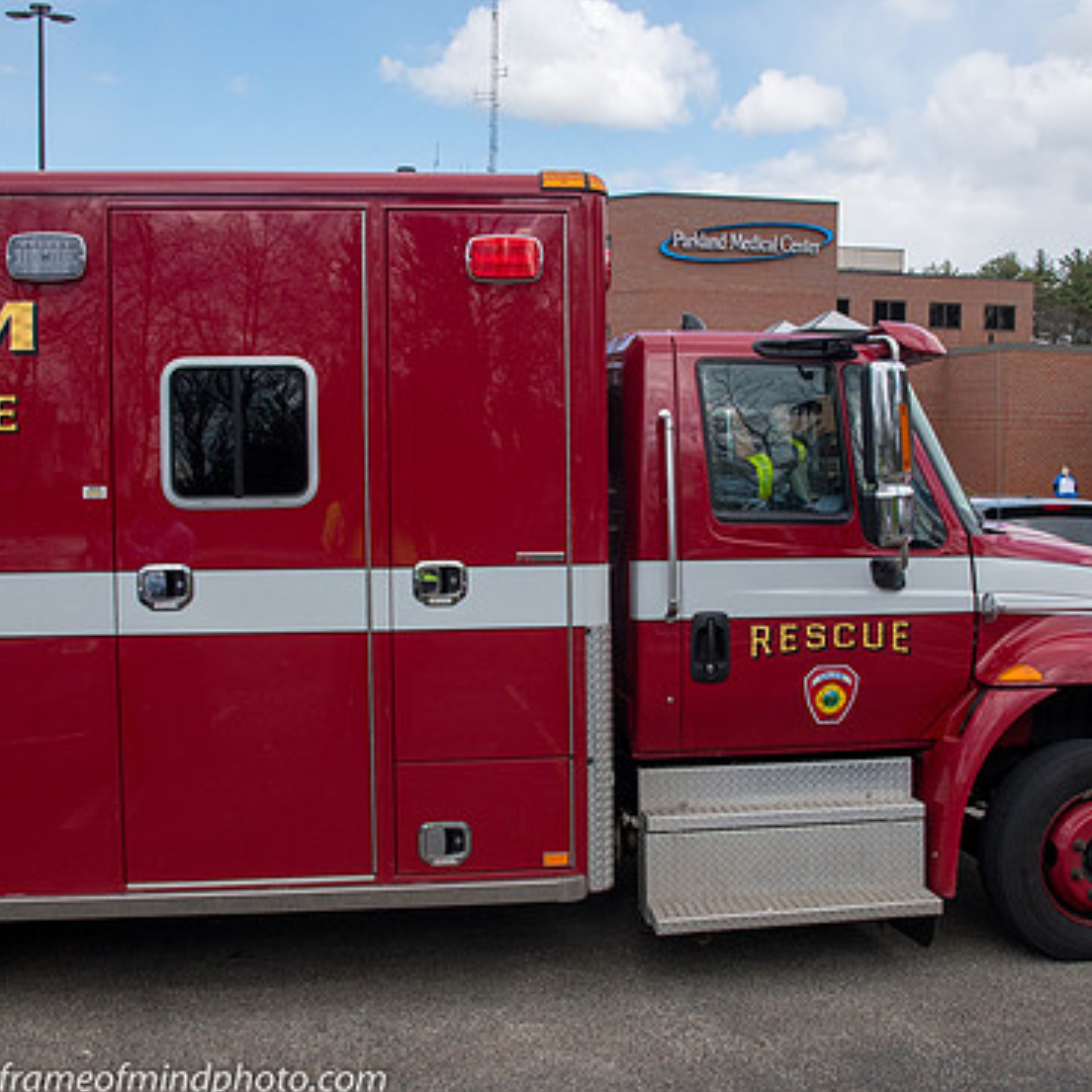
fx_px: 1356
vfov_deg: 43.9
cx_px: 598
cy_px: 539
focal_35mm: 38
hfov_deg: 43.8
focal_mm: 16
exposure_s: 1/2500
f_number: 5.6
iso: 500
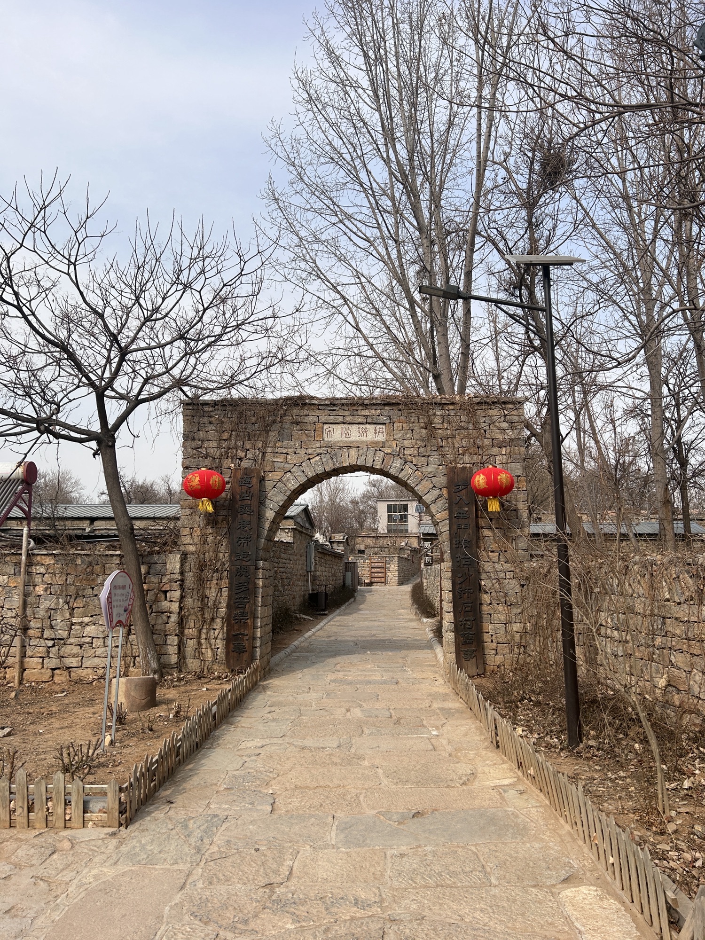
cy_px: 470
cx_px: 352
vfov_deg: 67.3
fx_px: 706
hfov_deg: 53.1
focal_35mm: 26
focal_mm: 5.7
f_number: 1.5
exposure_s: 1/3704
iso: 50
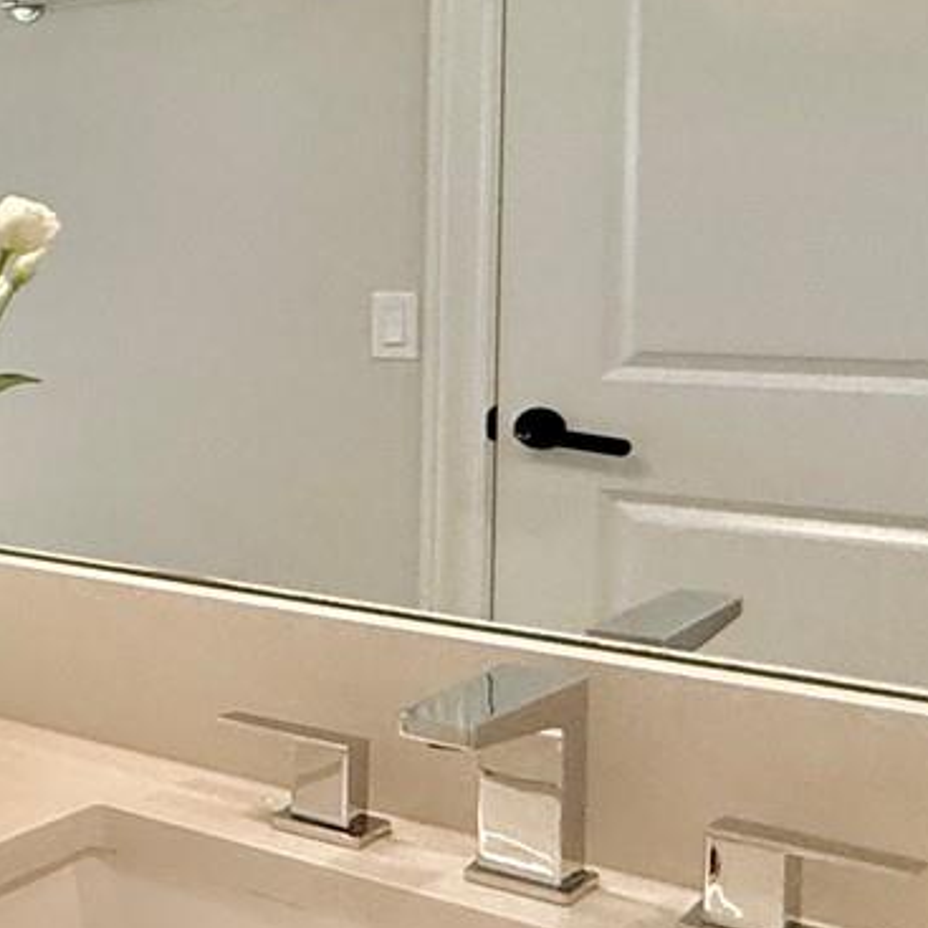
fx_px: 1638
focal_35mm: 54
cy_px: 316
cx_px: -693
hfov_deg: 21.8
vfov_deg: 31.4
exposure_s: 1/120
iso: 250
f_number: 2.2
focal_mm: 2.22
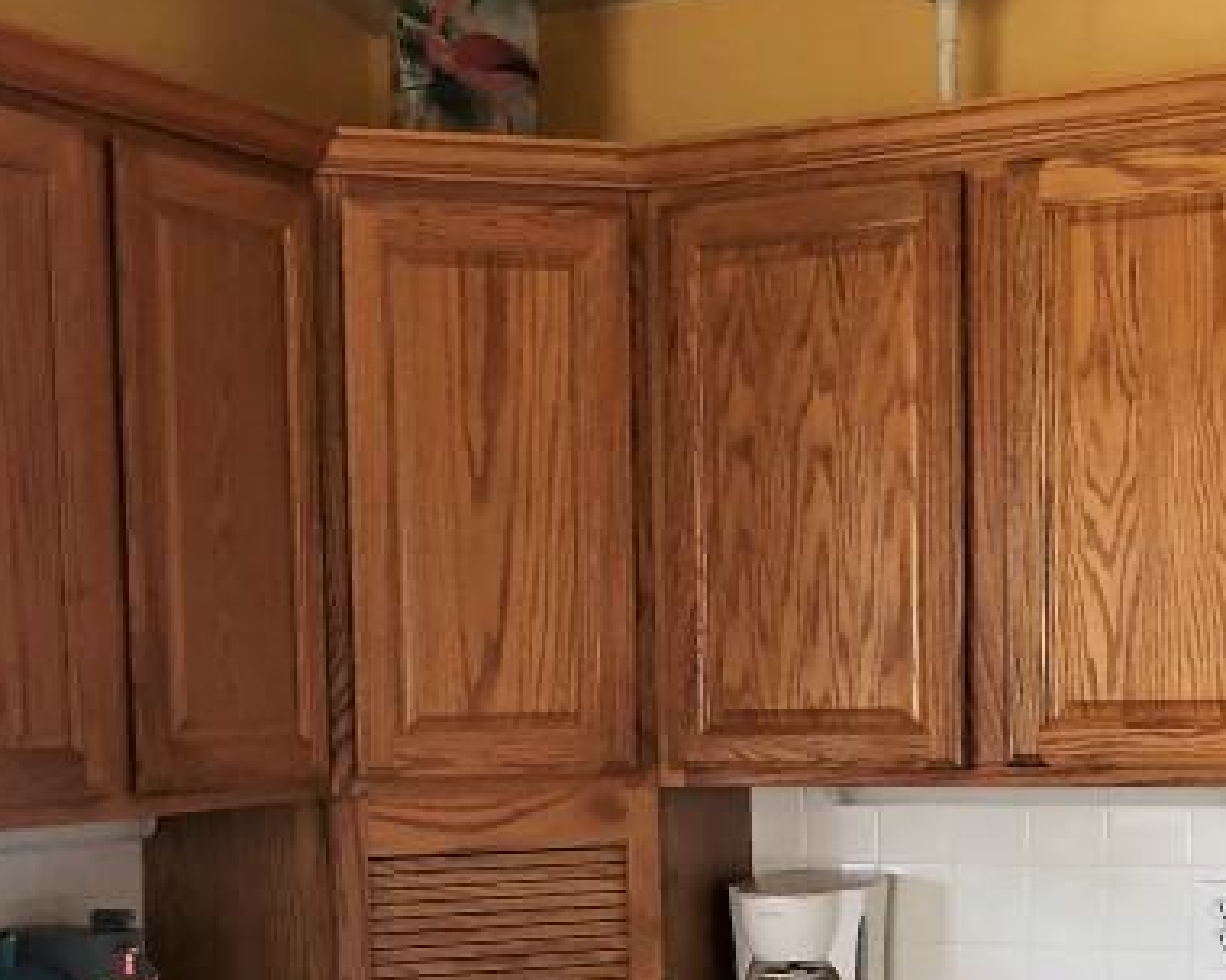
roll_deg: +0.9
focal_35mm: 69
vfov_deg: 21.6
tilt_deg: -4.3
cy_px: 890
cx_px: 652
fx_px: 2504
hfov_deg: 27.5
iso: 100
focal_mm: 3.99
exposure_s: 1/13
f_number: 1.8
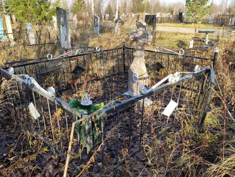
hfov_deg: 67.3
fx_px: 177
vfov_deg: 53.1
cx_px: 118
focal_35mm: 26
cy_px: 88
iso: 112
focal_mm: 4.77
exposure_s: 1/592
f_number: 1.75
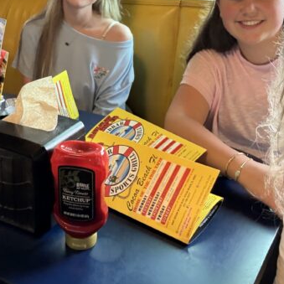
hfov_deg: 36.0
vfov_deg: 36.2
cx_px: 74
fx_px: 427
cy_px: 80
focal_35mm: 46
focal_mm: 2.69
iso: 400
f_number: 1.9
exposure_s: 1/30
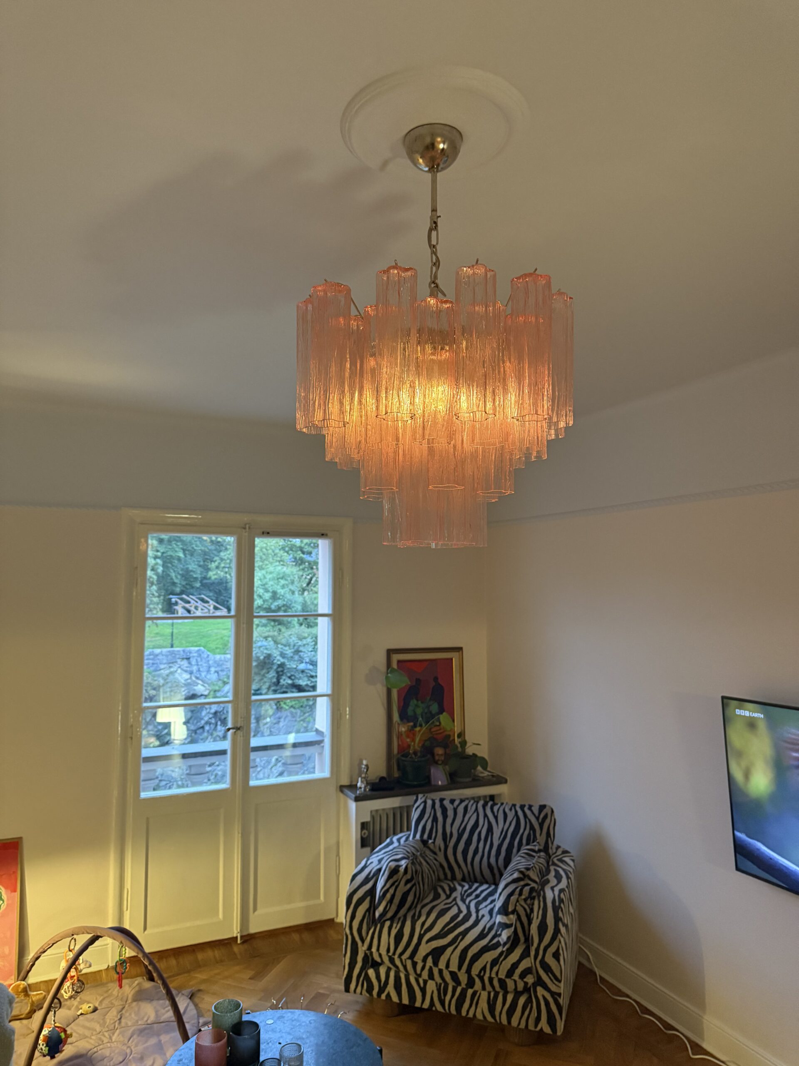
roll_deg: -1.2
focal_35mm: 24
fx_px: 739
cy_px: 533
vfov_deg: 71.6
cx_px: 400
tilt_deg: +4.6
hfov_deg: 56.8
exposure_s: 1/50
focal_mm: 6.76
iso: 640
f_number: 1.78
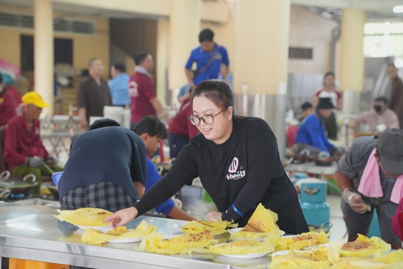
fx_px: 1018
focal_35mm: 91
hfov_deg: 22.4
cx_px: 202
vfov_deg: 15.0
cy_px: 134
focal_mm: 91
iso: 5000
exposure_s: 1/100
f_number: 4
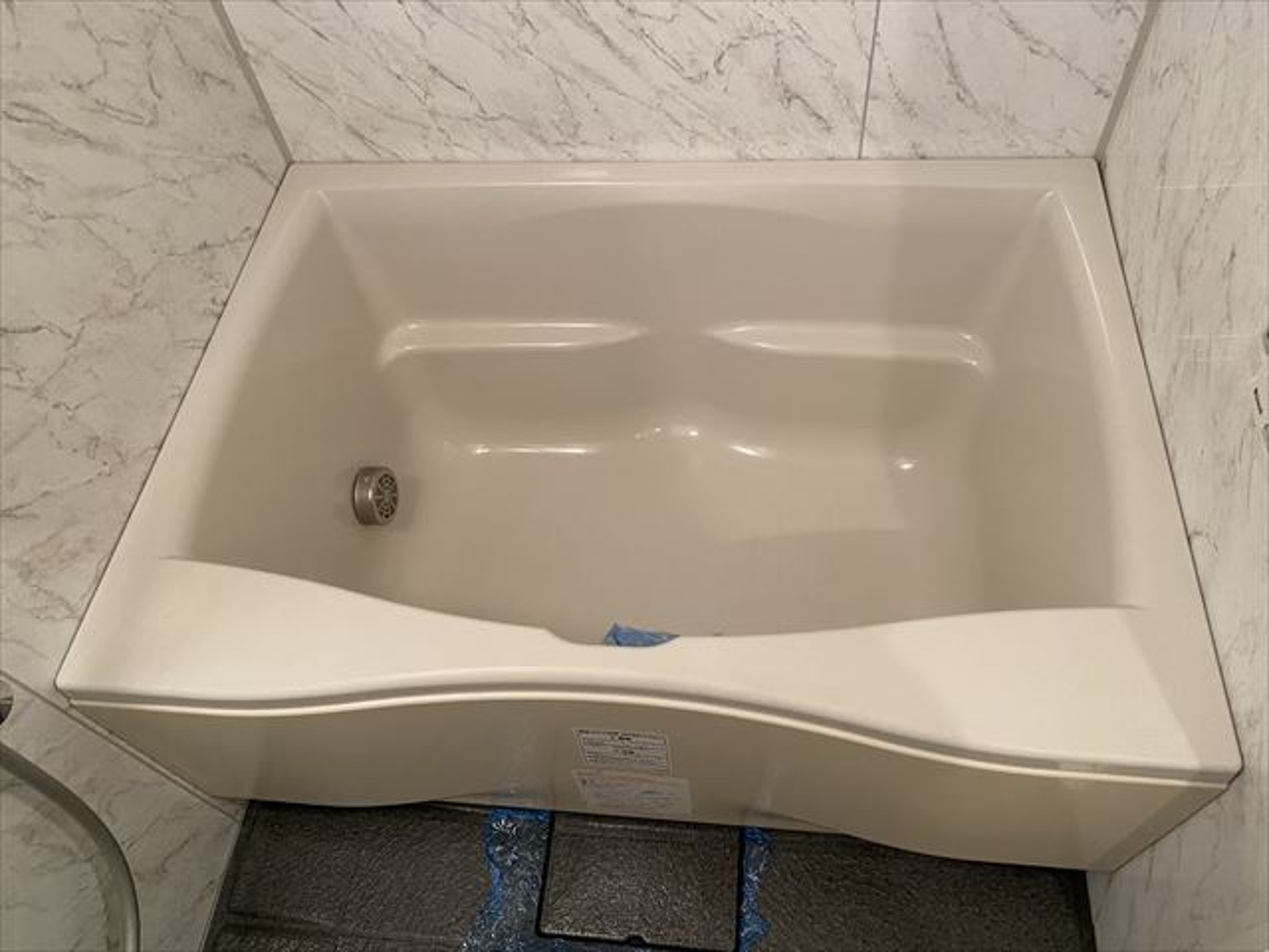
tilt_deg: -56.2
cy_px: 476
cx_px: 634
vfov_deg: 53.1
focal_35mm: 26
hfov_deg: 67.3
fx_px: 953
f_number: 1.8
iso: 200
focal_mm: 4.25
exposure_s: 1/50
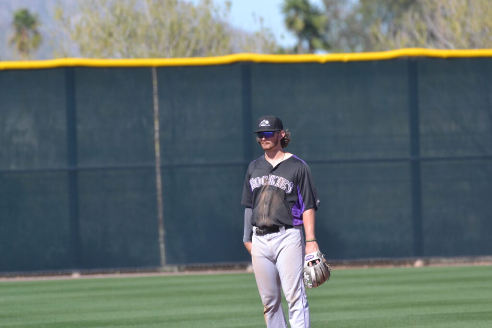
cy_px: 164
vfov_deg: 2.9
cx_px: 246
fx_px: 6560
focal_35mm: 480
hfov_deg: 4.3
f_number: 5.6
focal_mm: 320
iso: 400
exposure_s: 1/1250
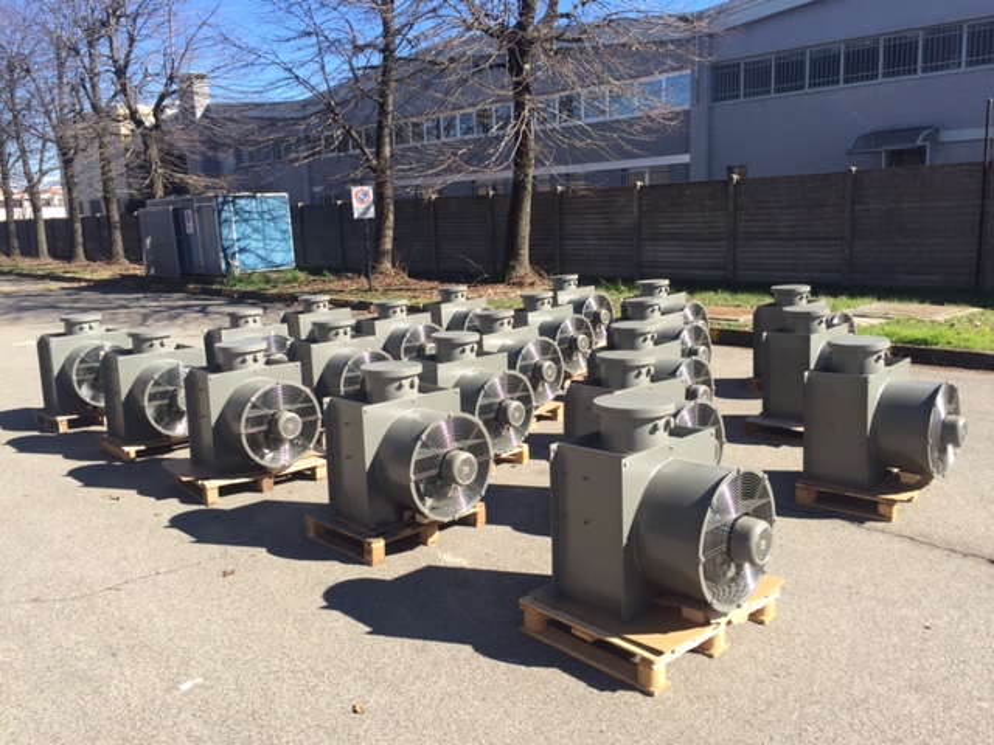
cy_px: 372
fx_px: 833
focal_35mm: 29
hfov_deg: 61.7
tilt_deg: -10.7
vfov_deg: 48.2
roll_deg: +2.0
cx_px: 497
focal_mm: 4.15
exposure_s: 1/775
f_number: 2.2
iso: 32
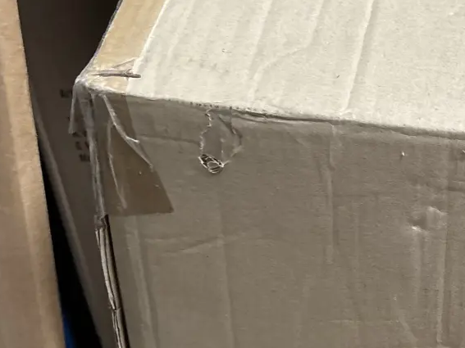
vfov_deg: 16.7
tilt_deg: -38.2
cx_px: 554
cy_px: 274
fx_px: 1182
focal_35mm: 88
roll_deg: -0.3
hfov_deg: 20.8
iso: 250
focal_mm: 5.96
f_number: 1.6
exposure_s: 1/60
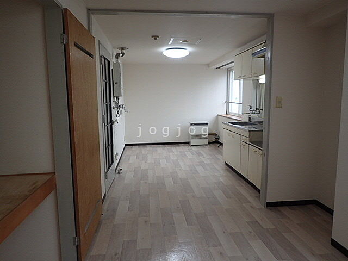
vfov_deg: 54.9
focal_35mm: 25
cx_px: 174
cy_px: 130
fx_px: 251
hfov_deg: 69.4
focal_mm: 4.5
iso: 100
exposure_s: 1/80
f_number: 2
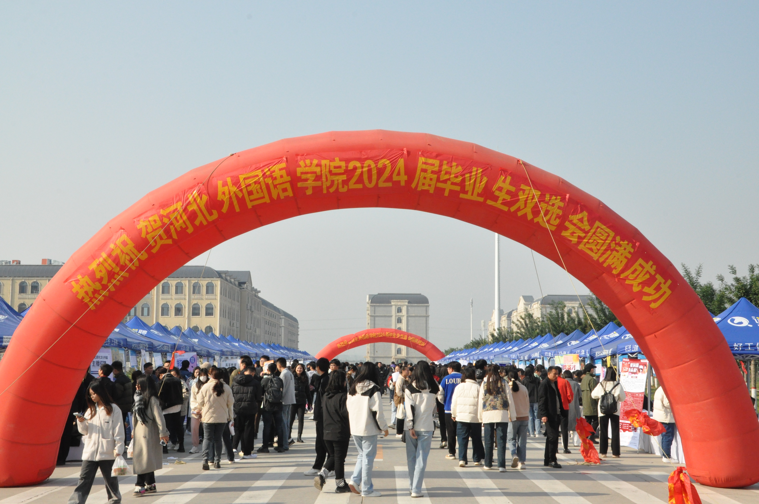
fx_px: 1074
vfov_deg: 26.4
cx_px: 380
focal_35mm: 51
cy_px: 252
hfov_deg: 38.9
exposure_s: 1/640
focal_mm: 34
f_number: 13
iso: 1600
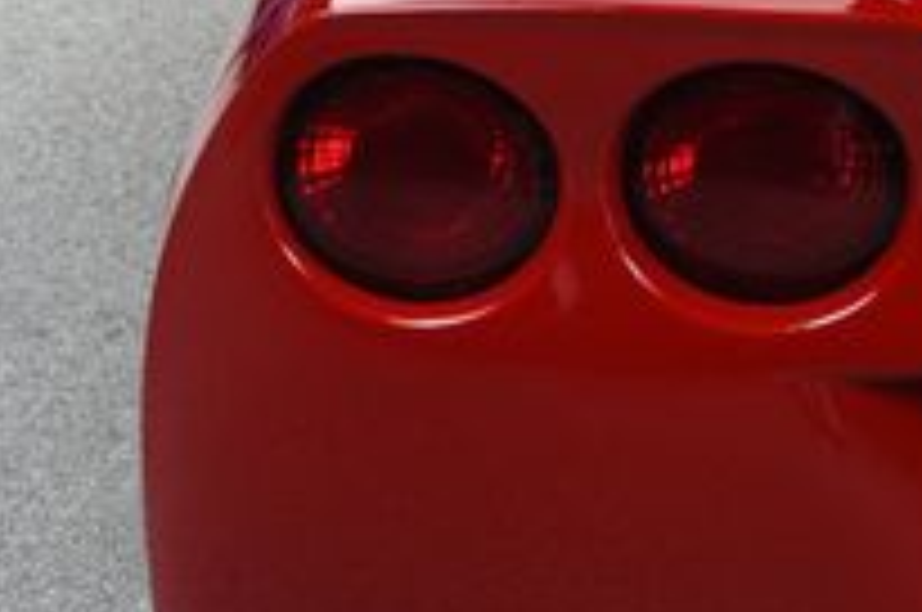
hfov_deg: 13.1
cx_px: 1277
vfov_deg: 9.1
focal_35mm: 150
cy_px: 81
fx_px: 3836
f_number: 11
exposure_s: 1/160
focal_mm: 32
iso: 100
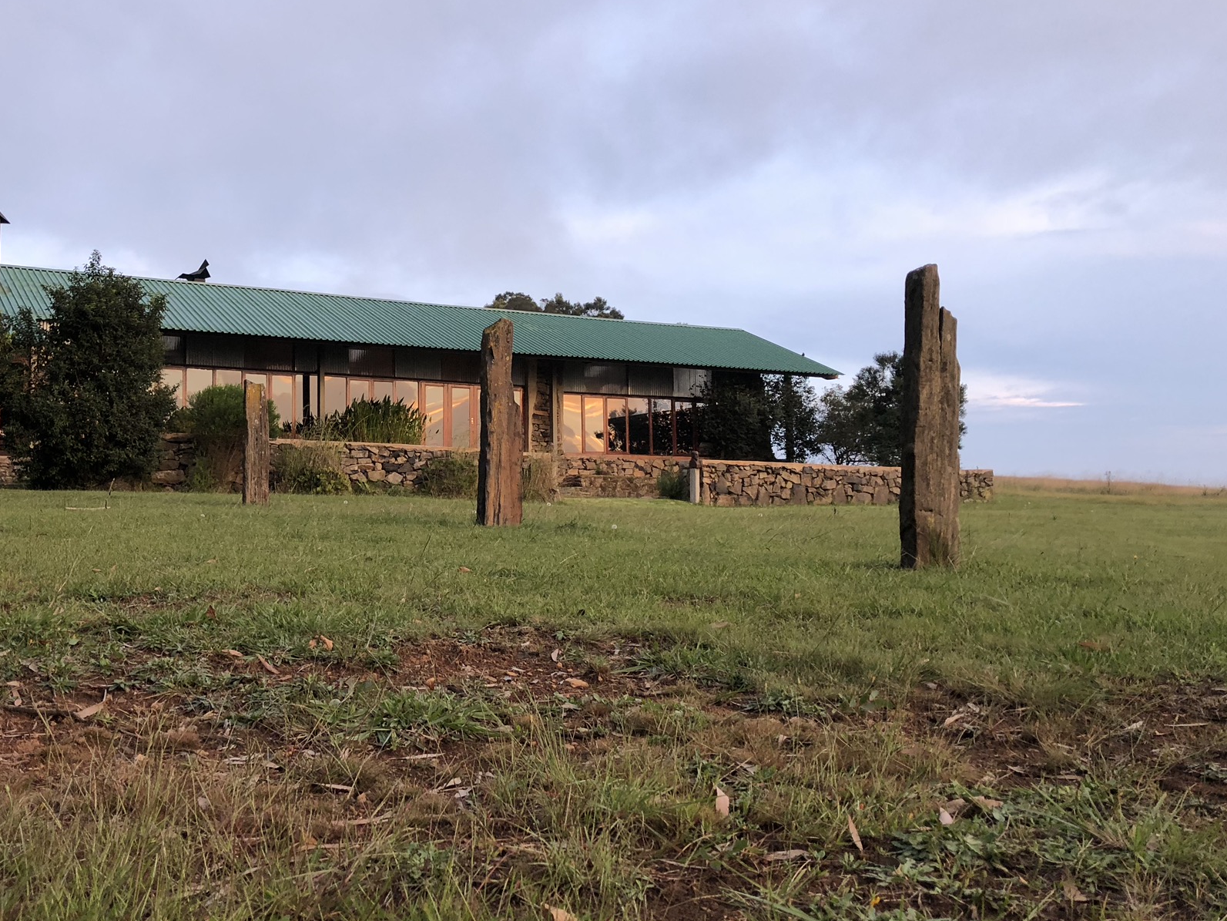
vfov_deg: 39.7
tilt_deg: +4.6
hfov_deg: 50.7
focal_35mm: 36
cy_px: 458
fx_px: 1276
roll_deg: +1.4
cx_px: 444
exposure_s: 1/33
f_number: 1.8
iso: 25
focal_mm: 3.99
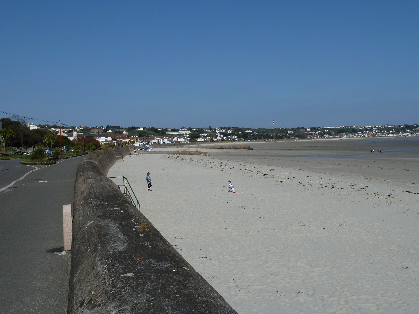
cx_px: 210
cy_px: 157
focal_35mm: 44
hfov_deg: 42.9
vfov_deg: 32.9
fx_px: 533
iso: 80
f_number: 5.6
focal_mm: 7.3
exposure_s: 1/640
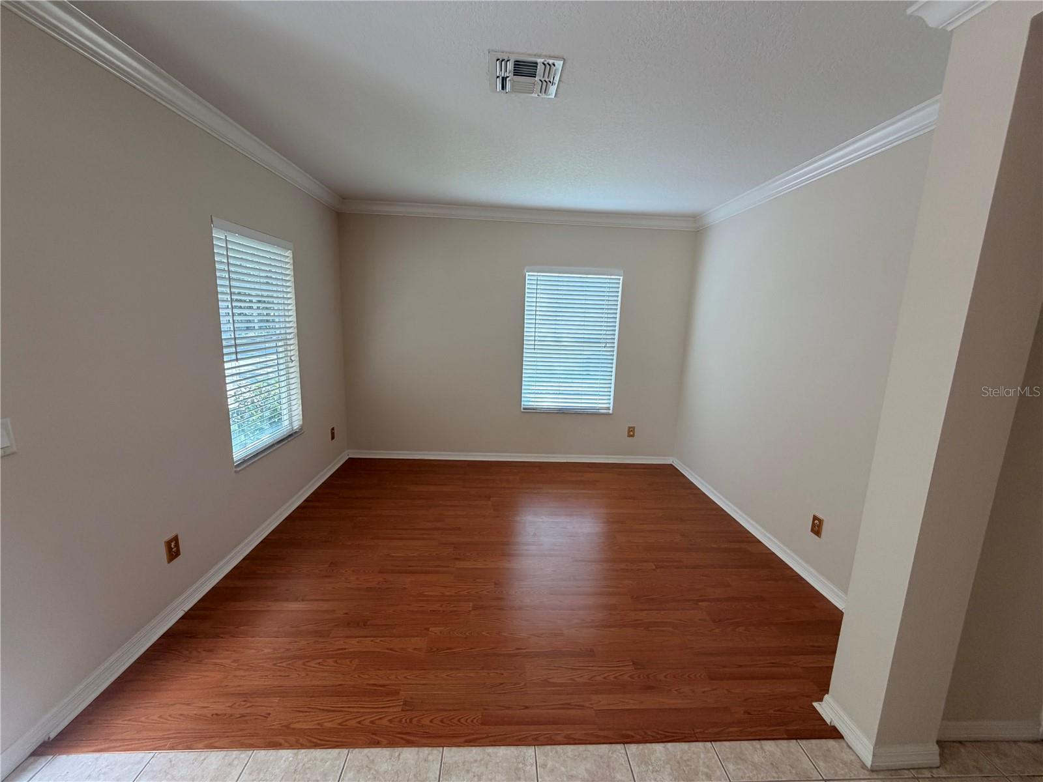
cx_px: 522
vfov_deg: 85.7
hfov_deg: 102.1
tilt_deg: -10.0
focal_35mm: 14
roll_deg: -2.0
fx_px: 422
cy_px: 391
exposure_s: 1/120
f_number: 2.2
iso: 160
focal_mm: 2.22
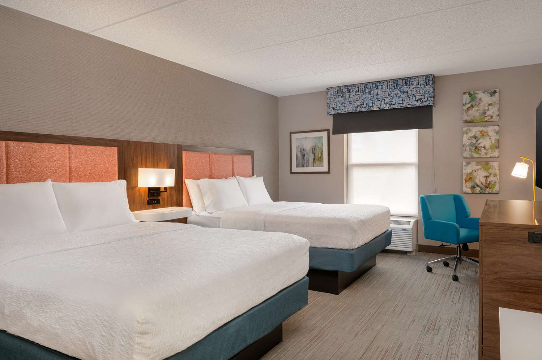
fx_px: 331
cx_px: 271
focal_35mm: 22
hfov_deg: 78.6
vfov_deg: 57.1
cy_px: 180
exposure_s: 1/3
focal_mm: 22
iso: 320
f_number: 11
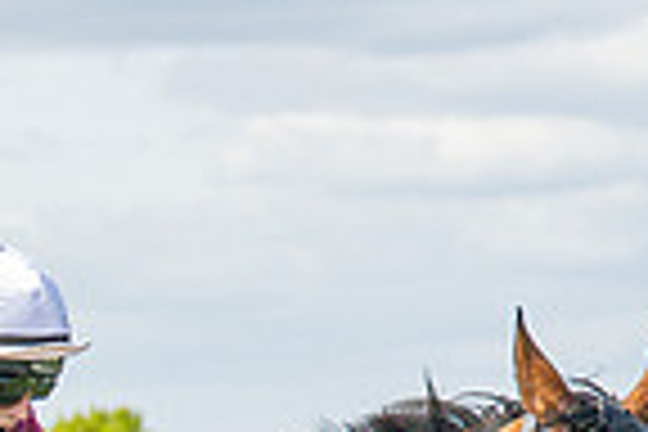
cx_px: -406
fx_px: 8927
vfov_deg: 2.7
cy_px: 1083
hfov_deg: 4.1
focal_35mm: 496
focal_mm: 70
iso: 400
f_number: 4
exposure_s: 1/2500
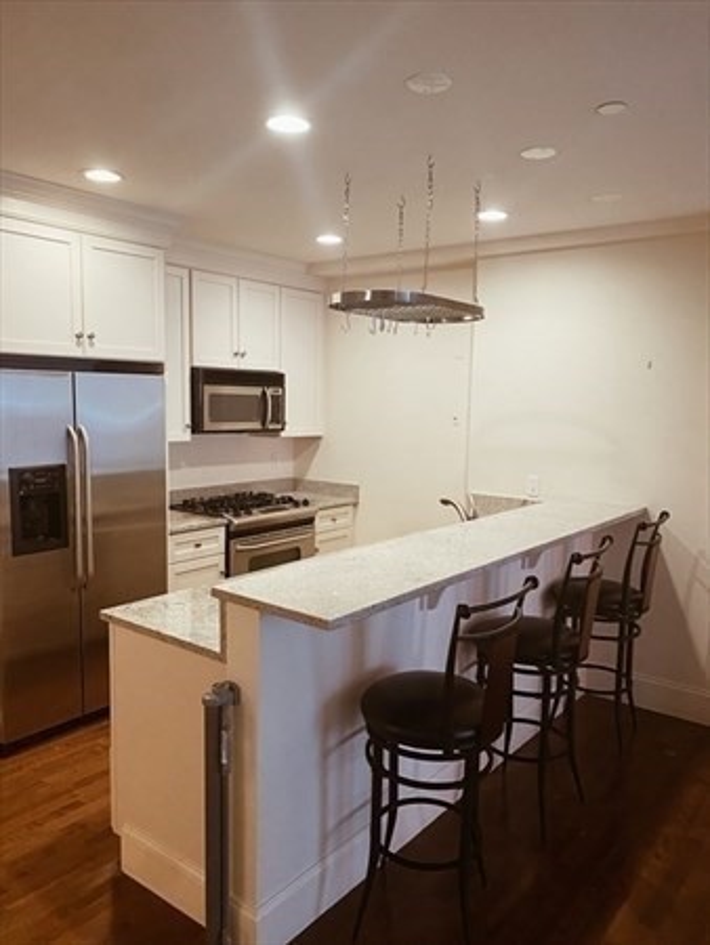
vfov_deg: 67.3
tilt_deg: -5.8
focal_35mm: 26
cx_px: 355
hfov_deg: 53.1
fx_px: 710
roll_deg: -2.0
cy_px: 472
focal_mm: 4.25
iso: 250
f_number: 1.8
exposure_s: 1/60
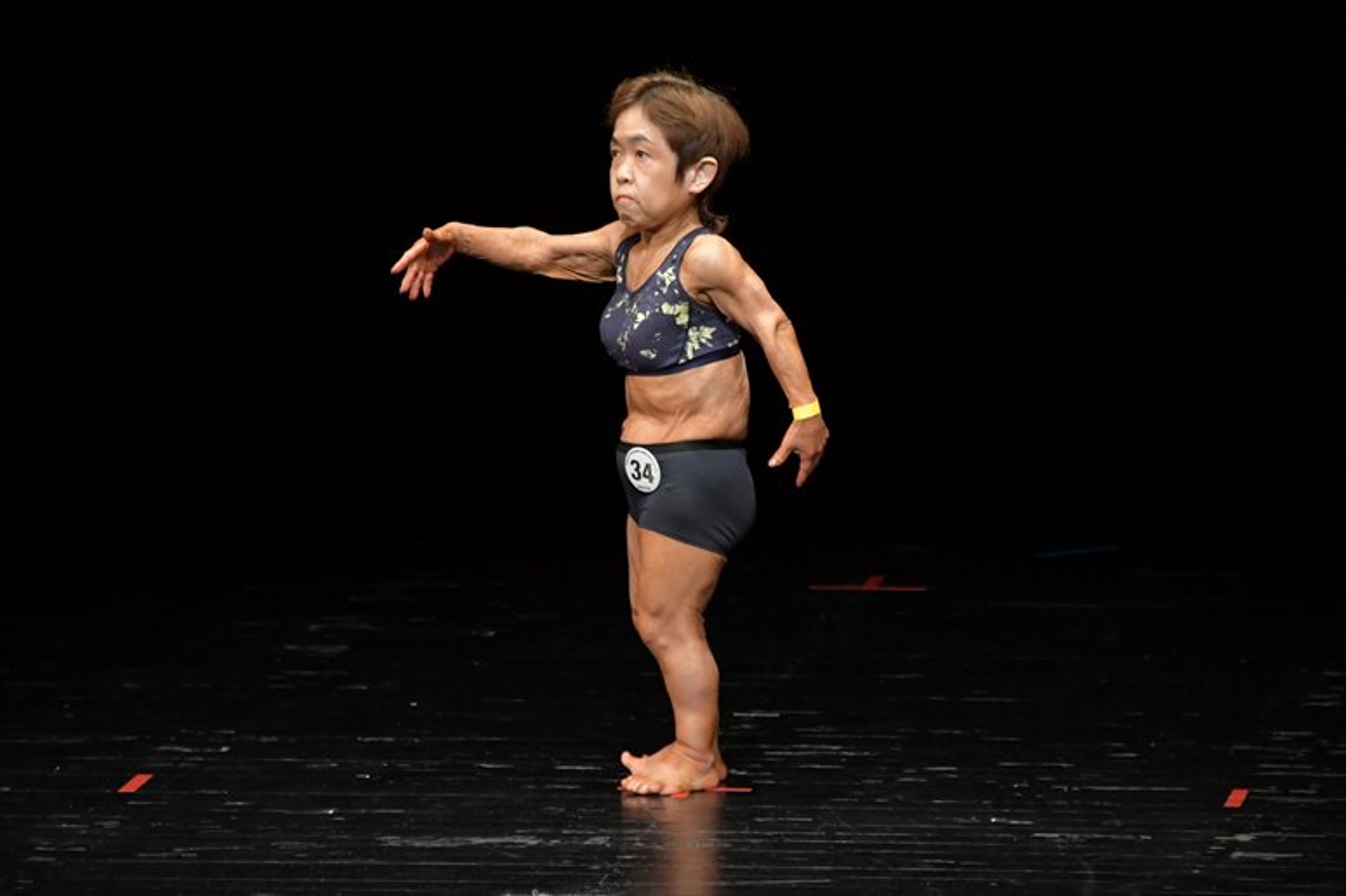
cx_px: 673
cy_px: 448
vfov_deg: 3.1
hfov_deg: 4.6
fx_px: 16817
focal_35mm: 450
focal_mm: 300
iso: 3200
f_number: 5.6
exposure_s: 1/400
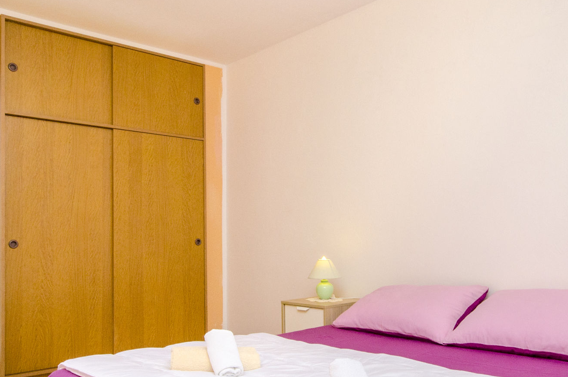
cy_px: 223
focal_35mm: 32
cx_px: 299
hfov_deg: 58.8
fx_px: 504
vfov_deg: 40.8
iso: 250
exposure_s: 1/200
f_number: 11
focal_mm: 10
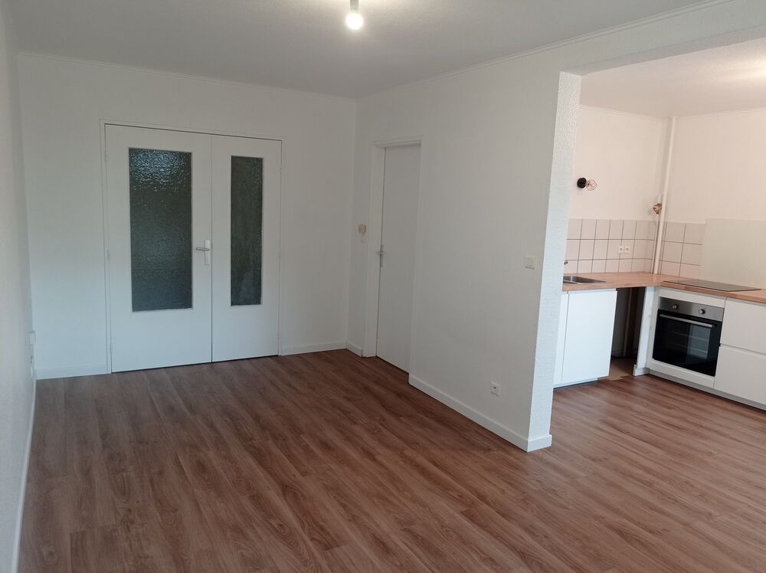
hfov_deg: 63.5
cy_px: 286
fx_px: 619
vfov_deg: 49.7
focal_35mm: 28
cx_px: 383
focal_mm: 4.7
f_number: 1.79
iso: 242
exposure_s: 1/33.3
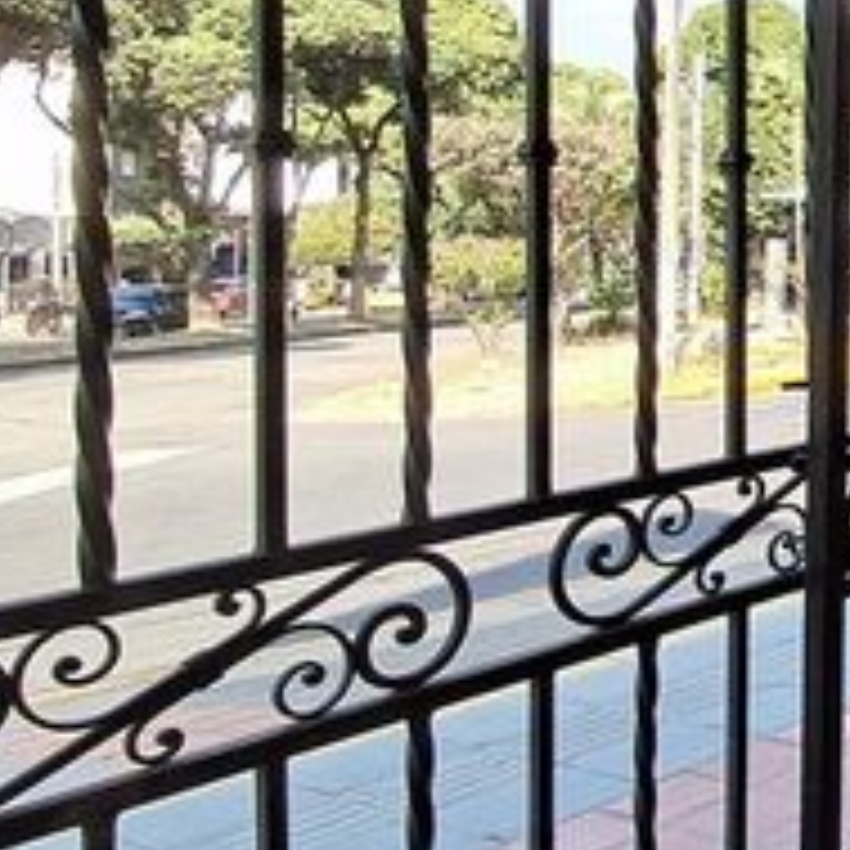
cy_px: 211
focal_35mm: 50
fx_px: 1389
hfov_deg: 25.2
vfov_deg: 33.3
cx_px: 1297
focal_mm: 1.64
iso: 40
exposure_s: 1/403
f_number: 2.2
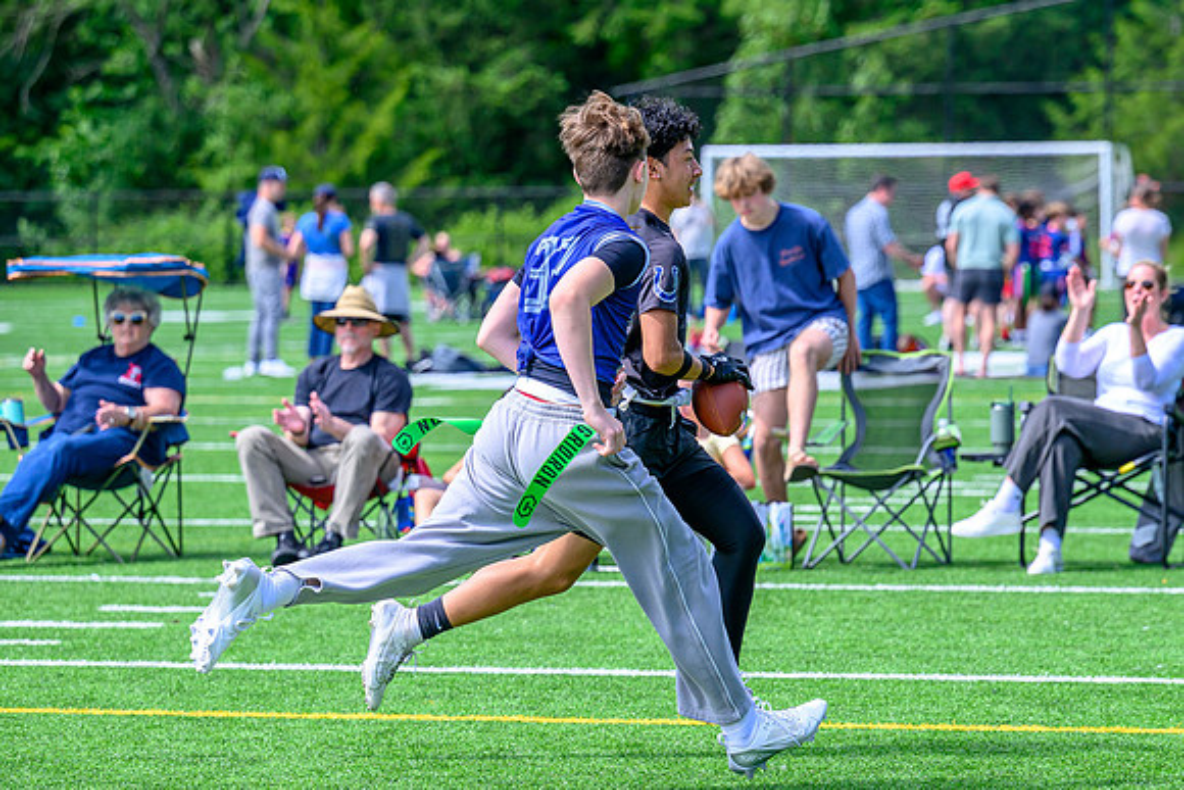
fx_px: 6426
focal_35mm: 195
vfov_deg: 7.0
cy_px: 426
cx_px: 708
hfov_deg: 10.5
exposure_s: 1/2000
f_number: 3.5
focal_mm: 125
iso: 280
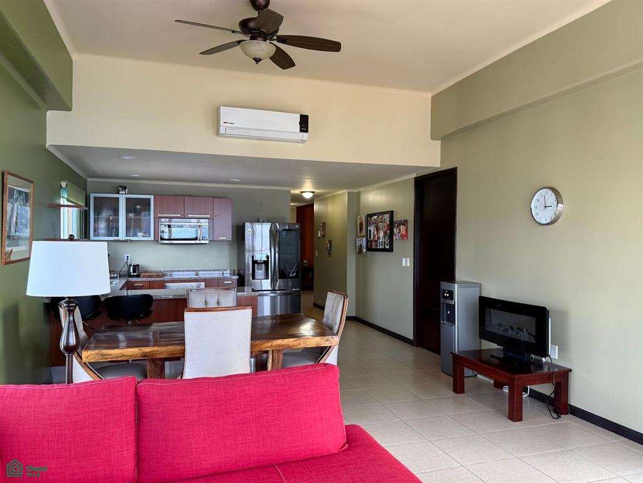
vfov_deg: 56.8
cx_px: 322
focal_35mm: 24
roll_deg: -0.7
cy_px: 242
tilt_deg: -0.6
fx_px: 446
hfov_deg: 71.6
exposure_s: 1/60
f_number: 1.78
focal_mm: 6.76
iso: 250
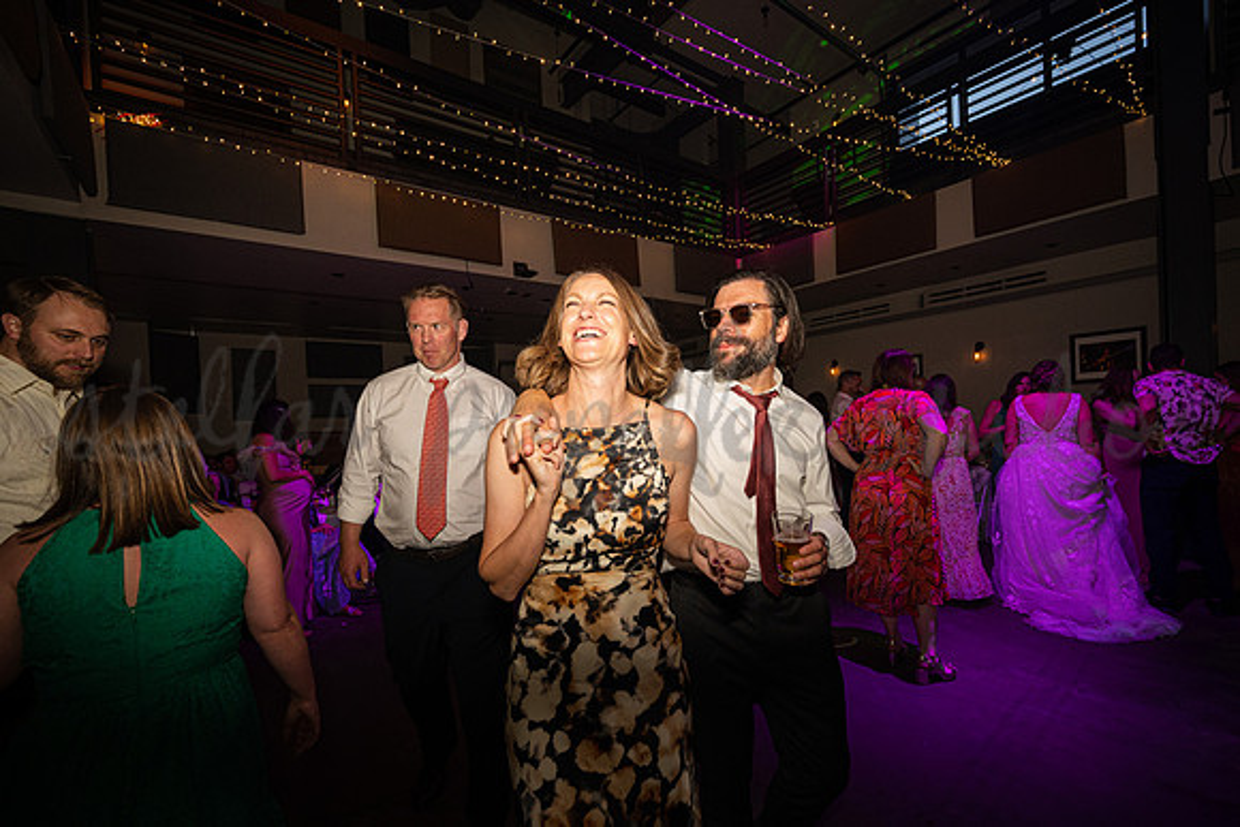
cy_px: 434
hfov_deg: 97.5
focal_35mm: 16
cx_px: 652
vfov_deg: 74.6
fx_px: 543
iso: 3200
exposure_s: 1/160
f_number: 4
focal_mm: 15
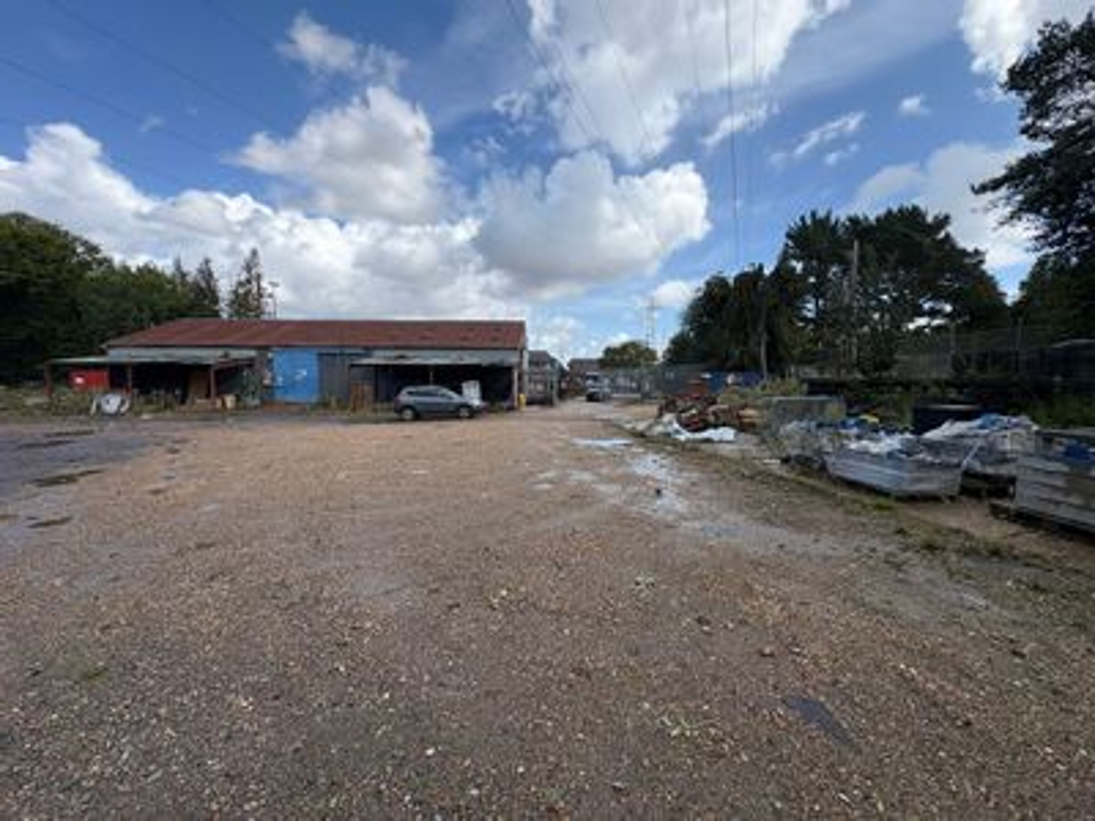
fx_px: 443
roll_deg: +0.1
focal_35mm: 14
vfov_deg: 85.7
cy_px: 410
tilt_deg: -4.1
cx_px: 548
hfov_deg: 102.1
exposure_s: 1/1395
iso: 50
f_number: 2.2
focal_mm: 2.22
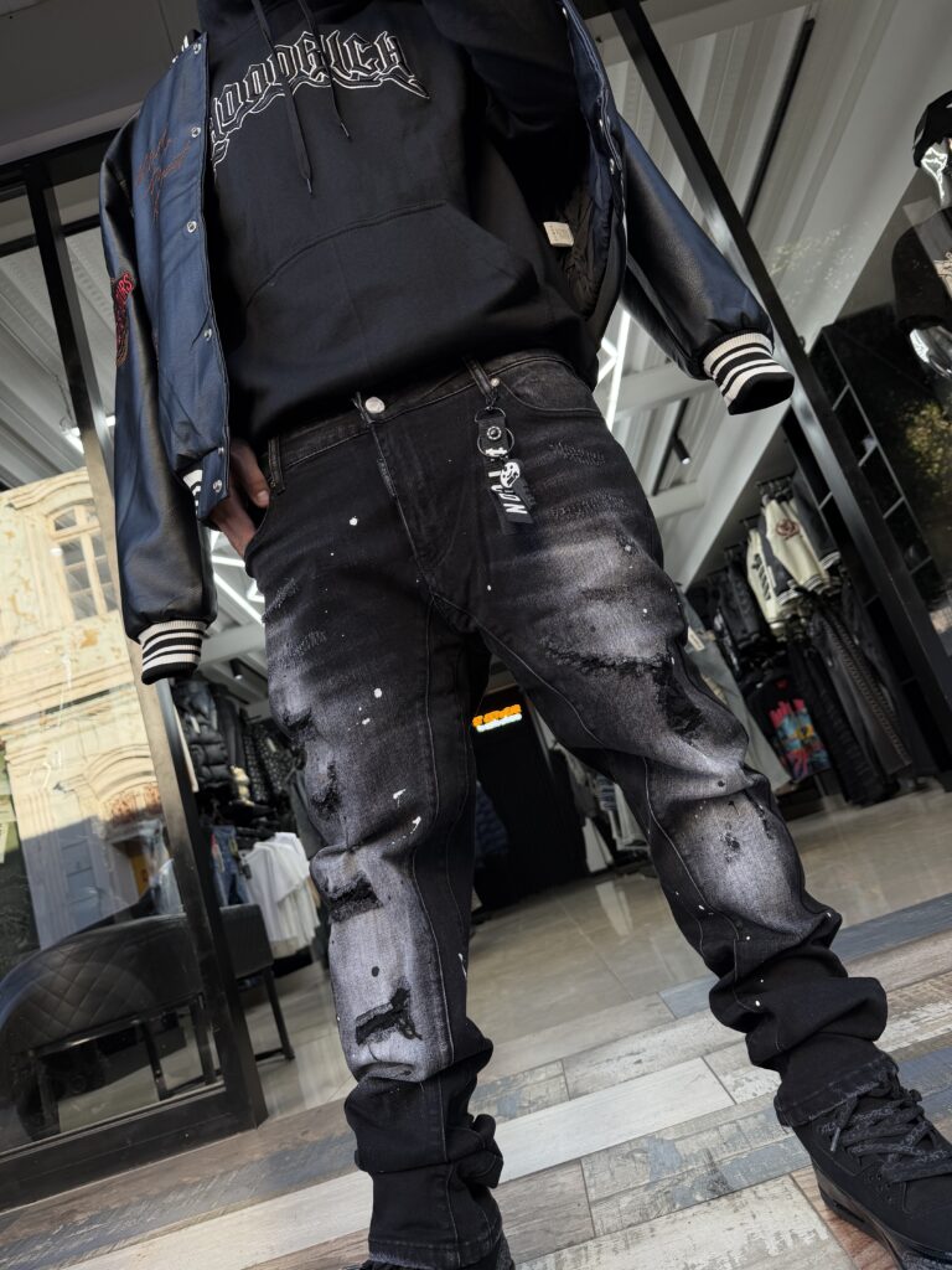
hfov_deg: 56.8
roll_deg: +17.9
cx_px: 476
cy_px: 635
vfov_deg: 71.6
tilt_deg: +14.7
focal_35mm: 24
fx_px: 880
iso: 80
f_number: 1.78
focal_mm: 6.76
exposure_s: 1/270
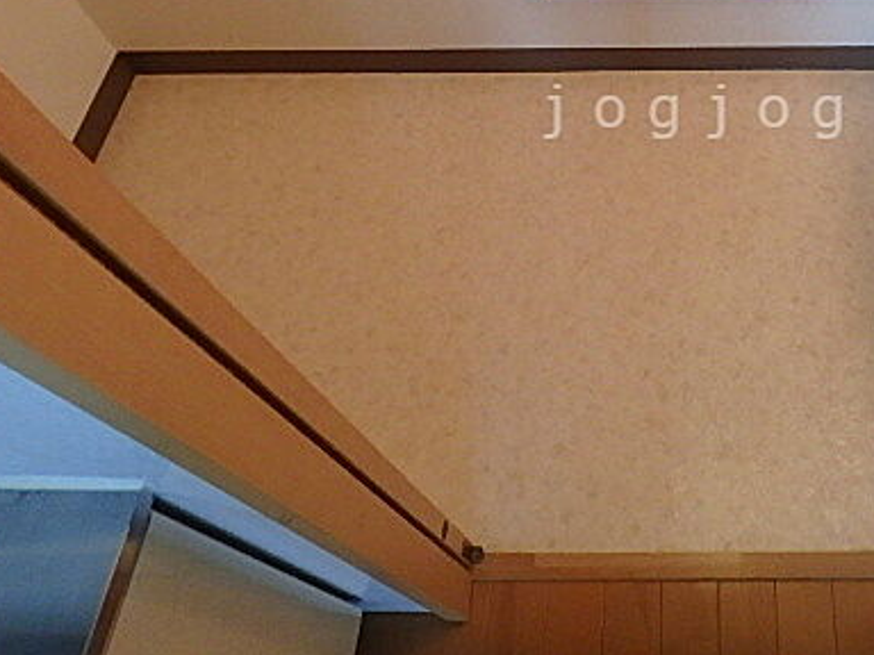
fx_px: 884
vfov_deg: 38.8
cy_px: 111
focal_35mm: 35
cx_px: 699
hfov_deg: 49.6
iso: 400
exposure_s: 1/30
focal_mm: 3.7
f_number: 3.5
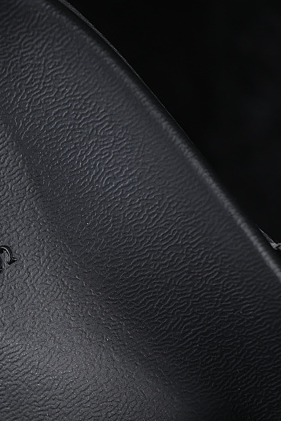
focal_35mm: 154
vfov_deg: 13.3
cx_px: 34
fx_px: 1802
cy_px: 268
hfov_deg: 8.9
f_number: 6.3
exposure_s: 1/80
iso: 160
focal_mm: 50
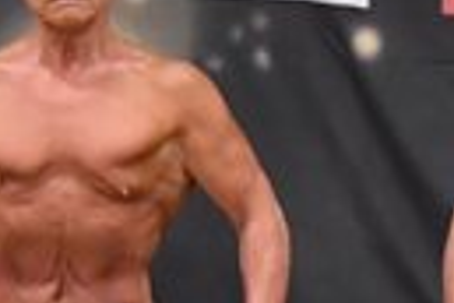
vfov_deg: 1.5
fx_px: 11324
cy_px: 314
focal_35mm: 898
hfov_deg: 2.3
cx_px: 333
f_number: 5.6
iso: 5000
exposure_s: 1/400
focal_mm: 100
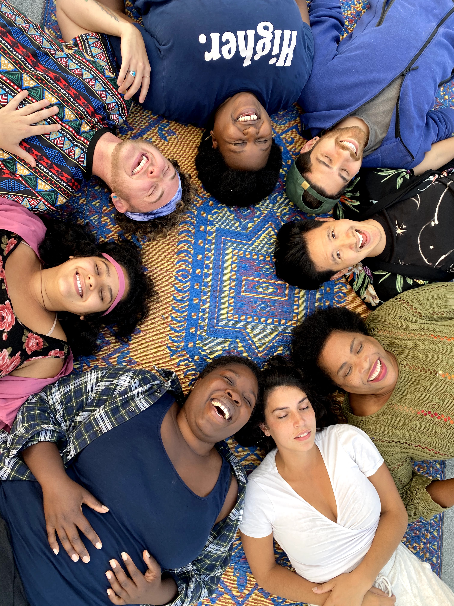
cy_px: 303
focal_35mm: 26
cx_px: 227
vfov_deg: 67.3
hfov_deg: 53.1
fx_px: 455
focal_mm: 4.25
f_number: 1.8
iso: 32
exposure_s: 1/177
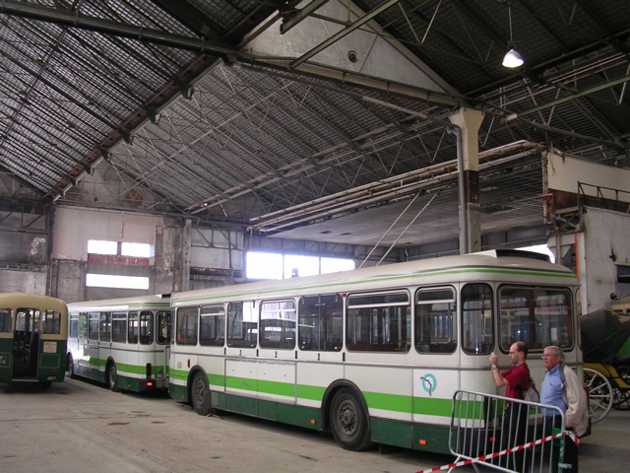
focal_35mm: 38
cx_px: 315
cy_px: 236
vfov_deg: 37.7
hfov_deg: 49.0
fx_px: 692
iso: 71
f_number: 2.8
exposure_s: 1/52.2
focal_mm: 5.8
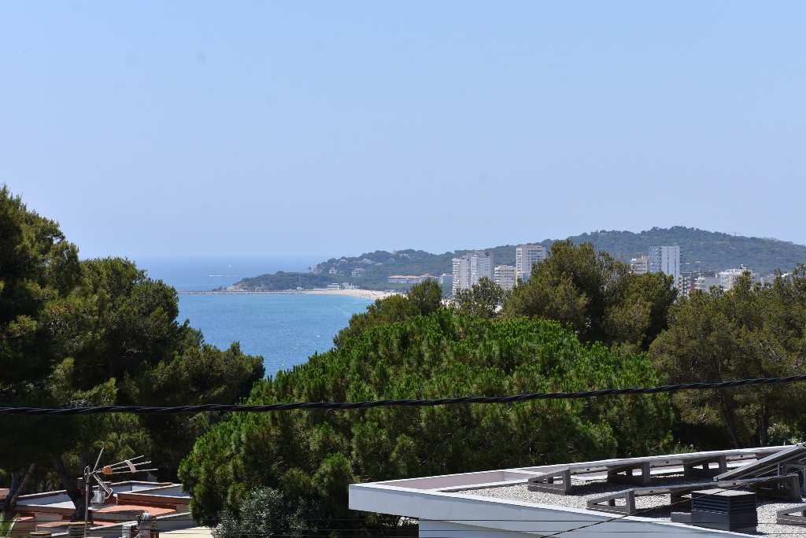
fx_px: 2083
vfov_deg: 14.7
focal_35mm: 93
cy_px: 269
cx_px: 403
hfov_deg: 21.9
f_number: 8
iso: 160
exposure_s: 1/500
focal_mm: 62
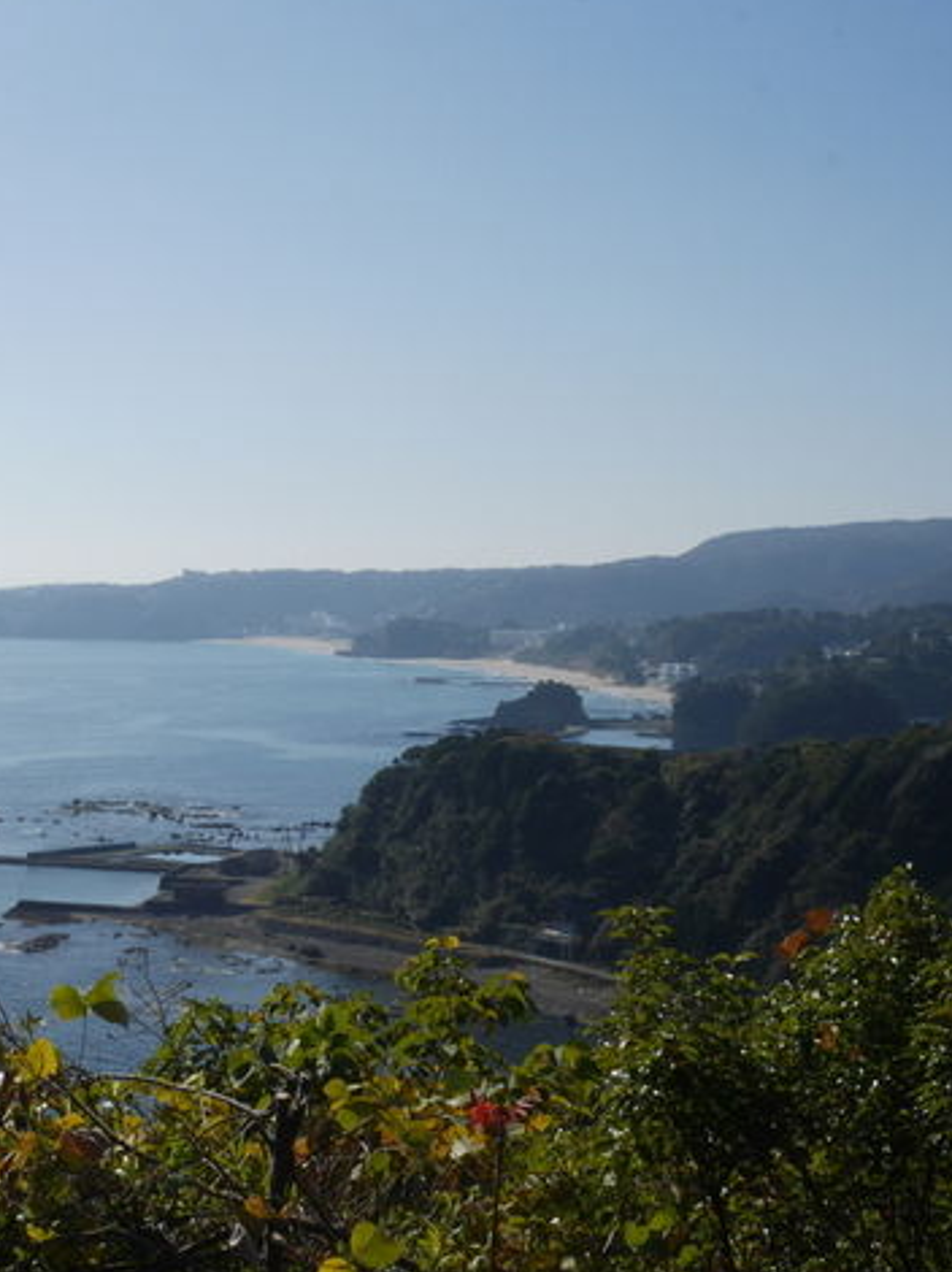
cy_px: 747
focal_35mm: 59
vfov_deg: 32.6
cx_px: 47
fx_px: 2165
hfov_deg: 23.9
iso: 200
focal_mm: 17
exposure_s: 1/320
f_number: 16
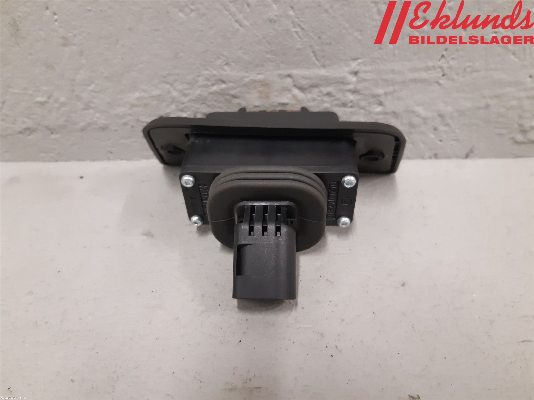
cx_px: 267
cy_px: 200
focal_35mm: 26
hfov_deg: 67.3
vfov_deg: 53.1
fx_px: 401
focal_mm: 3.93
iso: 200
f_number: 1.7
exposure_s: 1/50
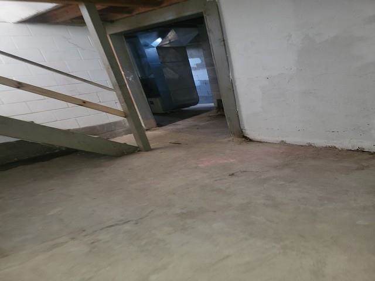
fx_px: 260
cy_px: 140
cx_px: 188
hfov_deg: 71.6
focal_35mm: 24
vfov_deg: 56.8
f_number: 1.8
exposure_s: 1/11.6
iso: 125
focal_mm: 6.7
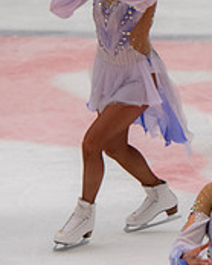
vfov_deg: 2.9
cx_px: 378
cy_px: 71
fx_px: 5157
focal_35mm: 657
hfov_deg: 2.3
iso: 500
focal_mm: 140
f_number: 3.5
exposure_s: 1/400
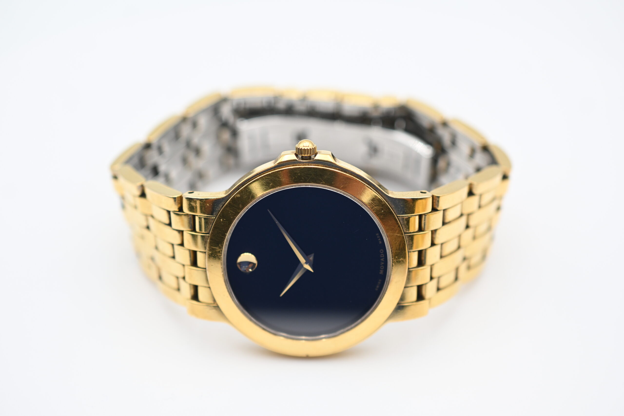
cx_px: 312
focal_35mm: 60
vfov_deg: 22.6
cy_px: 208
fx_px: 1040
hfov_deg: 33.4
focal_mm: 40
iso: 200
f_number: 4.5
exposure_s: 1/200
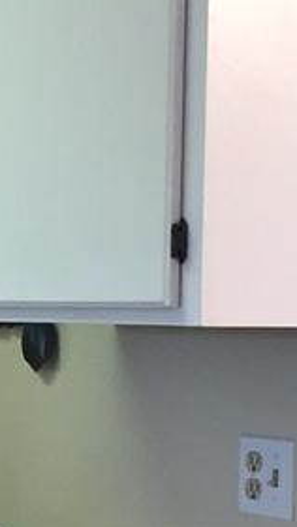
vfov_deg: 14.9
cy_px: 371
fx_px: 2017
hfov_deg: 7.9
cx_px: -378
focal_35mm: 144
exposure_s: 1/30
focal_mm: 4.15
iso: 80
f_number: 2.2
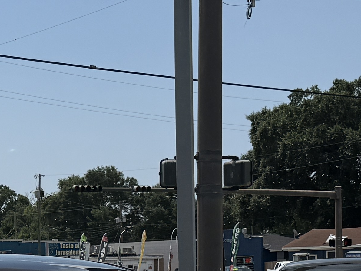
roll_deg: +0.8
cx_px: 48
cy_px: 315
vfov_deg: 12.6
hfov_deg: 16.9
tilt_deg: -1.1
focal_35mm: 115
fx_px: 1199
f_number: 1.78
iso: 80
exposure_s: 1/14286
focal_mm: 6.76
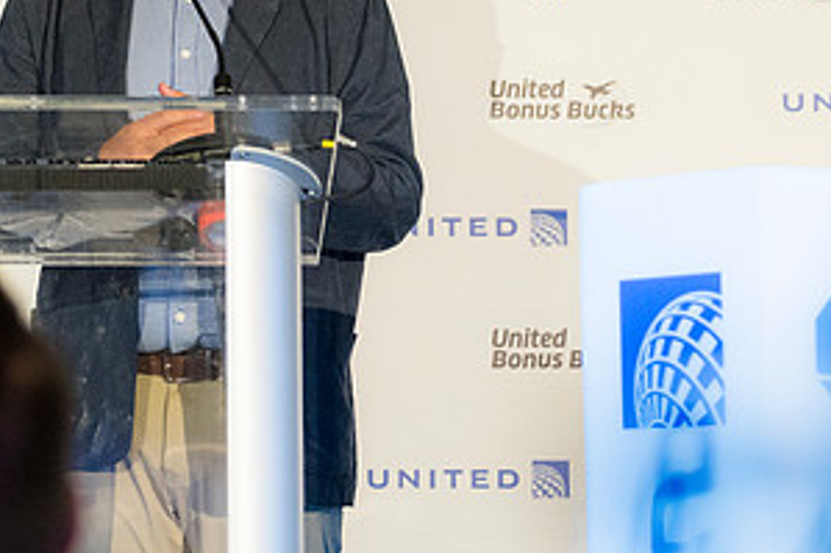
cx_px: 239
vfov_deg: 6.4
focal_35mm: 215
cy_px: 150
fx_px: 4960
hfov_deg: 9.6
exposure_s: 1/200
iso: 1250
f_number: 2.8
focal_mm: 74
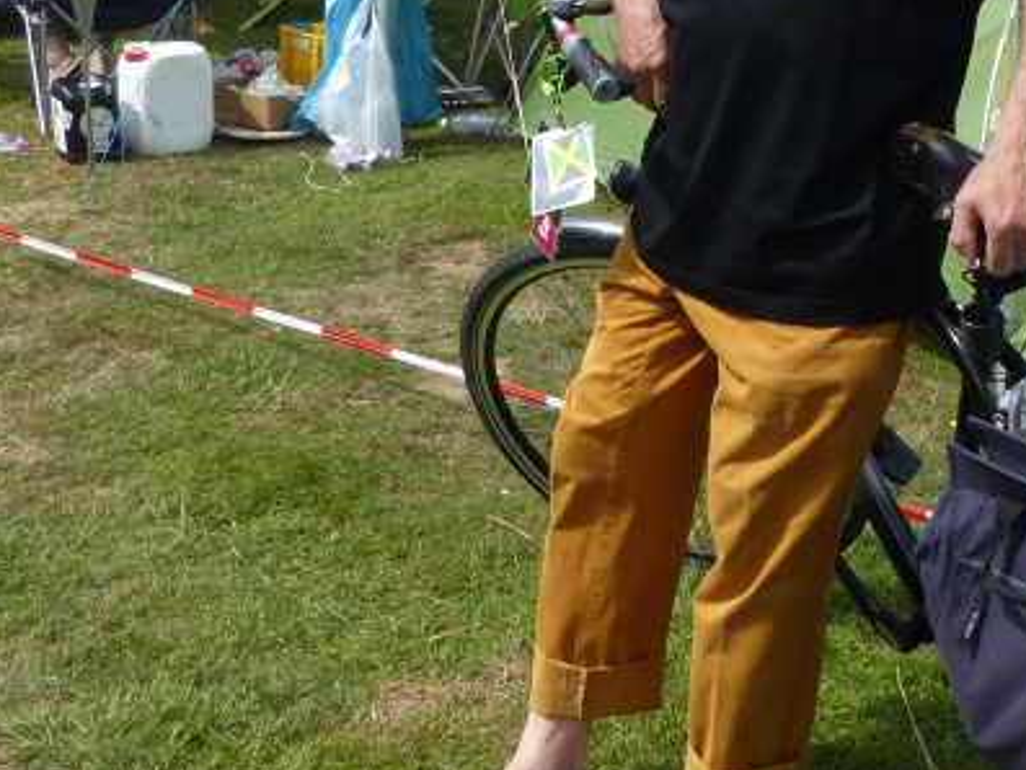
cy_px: 119
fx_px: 1868
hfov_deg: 30.3
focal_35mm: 63
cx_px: 742
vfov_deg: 22.9
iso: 100
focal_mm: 4.5
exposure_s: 1/800
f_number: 4
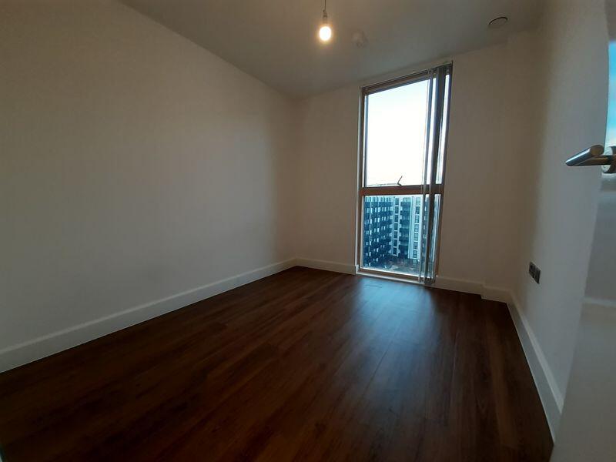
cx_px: 308
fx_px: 231
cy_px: 231
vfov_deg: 89.9
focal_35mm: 13
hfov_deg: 106.2
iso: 64
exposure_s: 1/50
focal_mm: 1.13
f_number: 2.2
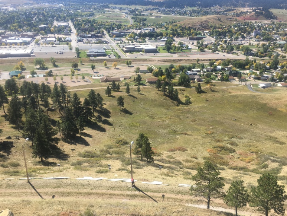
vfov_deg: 46.8
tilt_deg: -22.2
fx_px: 249
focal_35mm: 30
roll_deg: -0.9
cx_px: 147
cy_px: 105
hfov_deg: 59.9
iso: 25
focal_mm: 4.15
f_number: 2.2
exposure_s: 1/927
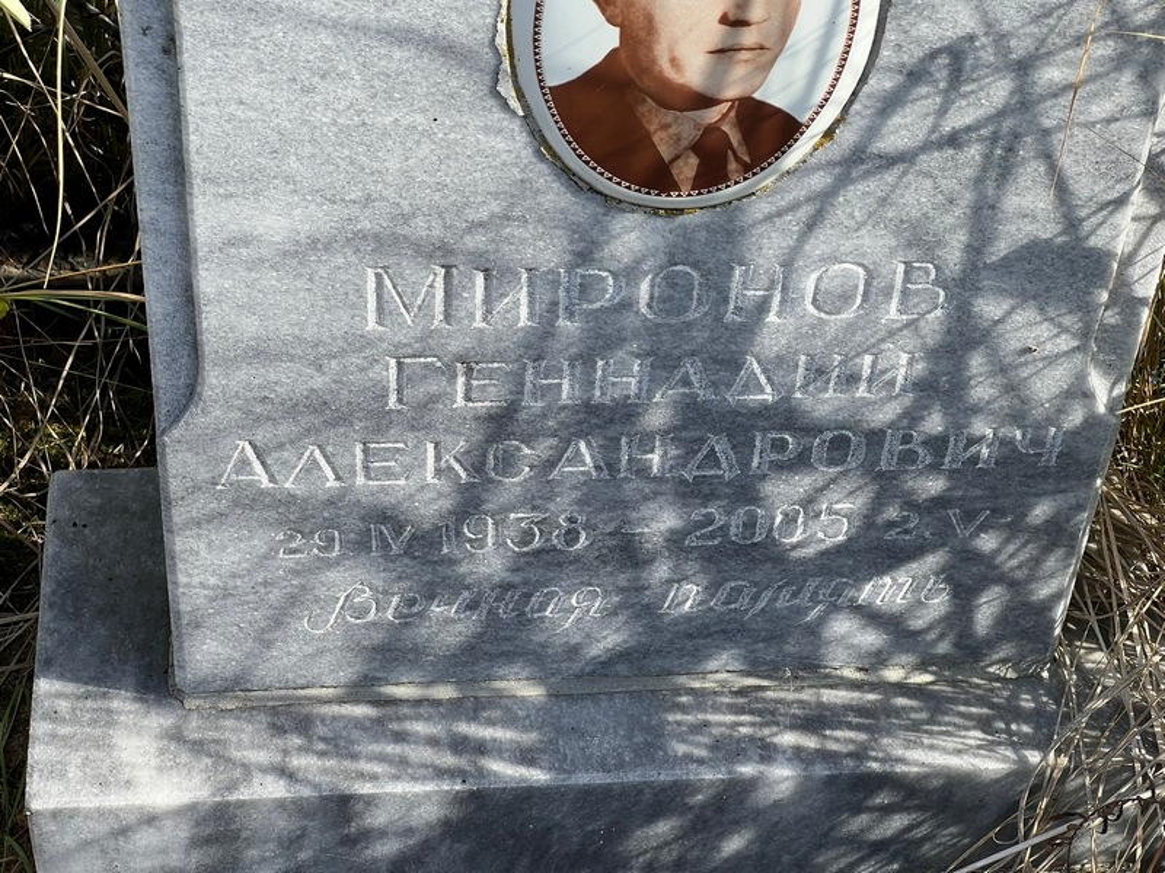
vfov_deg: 19.1
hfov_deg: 25.3
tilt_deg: -46.7
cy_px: 436
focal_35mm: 77
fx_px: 2591
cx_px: 582
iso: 32
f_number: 2.8
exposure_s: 1/264
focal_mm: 9
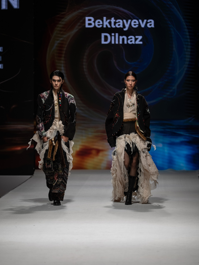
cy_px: 142
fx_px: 1663
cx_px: 99
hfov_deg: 6.8
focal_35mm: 217
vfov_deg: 9.1
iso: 200
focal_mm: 200
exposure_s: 1/400
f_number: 2.8
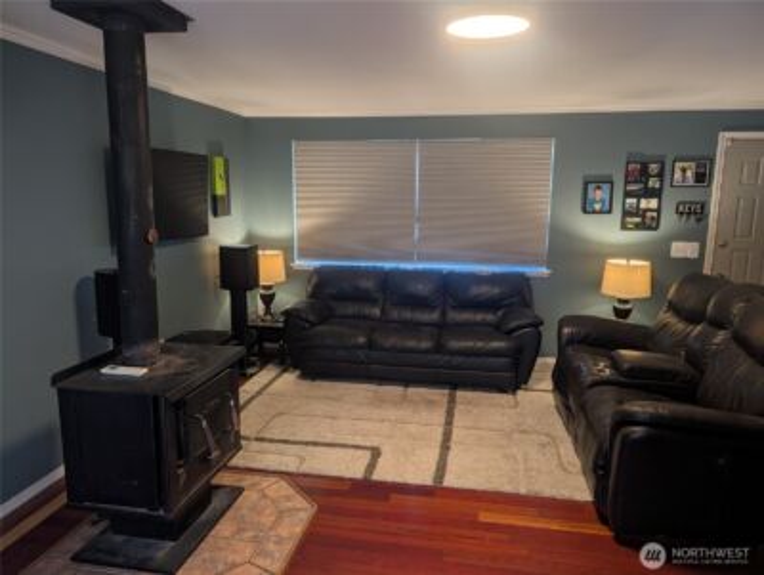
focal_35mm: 24
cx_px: 382
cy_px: 288
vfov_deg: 56.9
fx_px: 530
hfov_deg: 71.5
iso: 36
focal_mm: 6.9
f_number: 1.68
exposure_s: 1/120
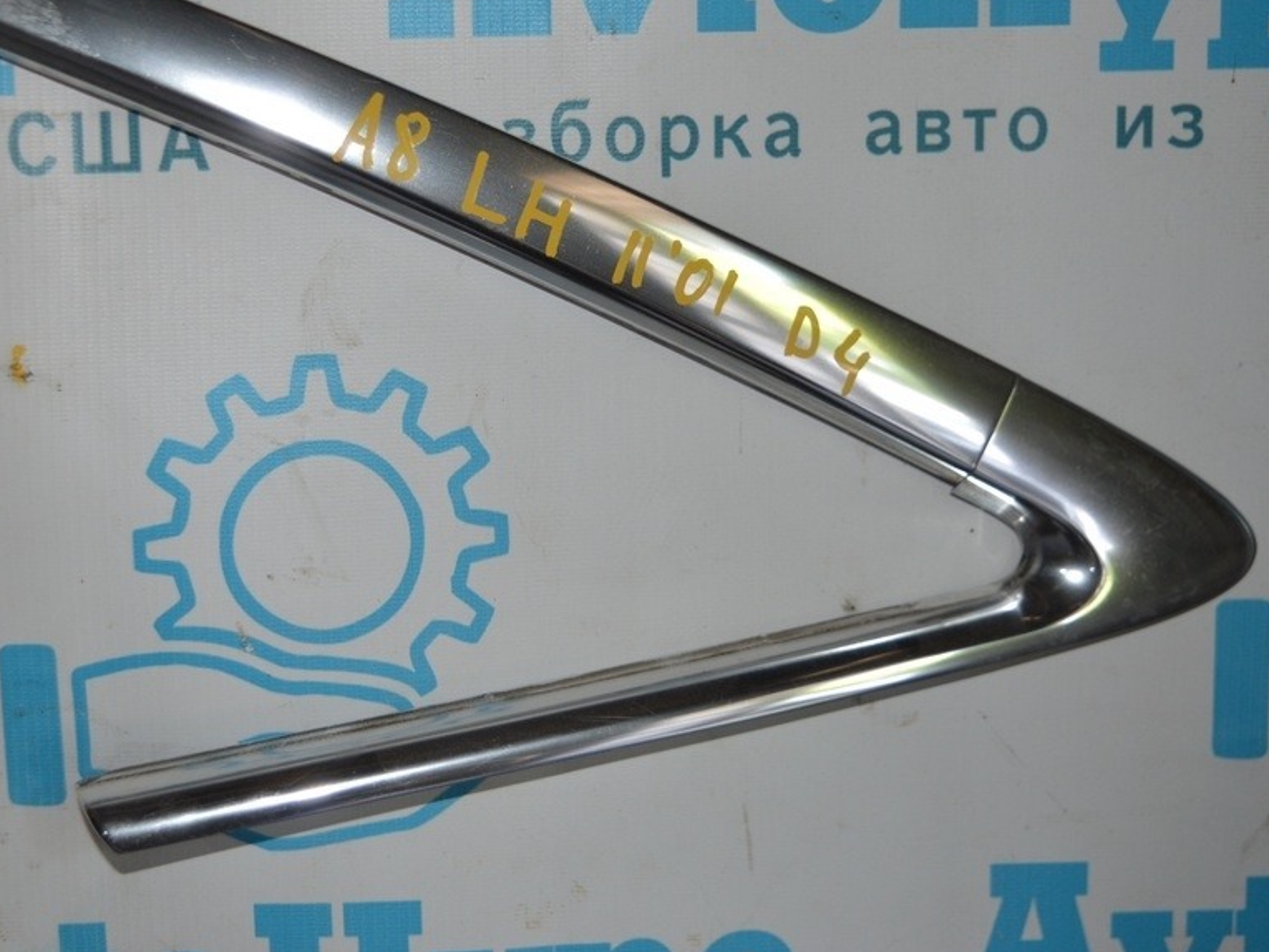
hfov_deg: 35.4
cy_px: 406
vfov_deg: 27.0
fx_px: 1980
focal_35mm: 54
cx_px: 488
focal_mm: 28
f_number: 4.2
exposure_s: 1/60
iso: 400
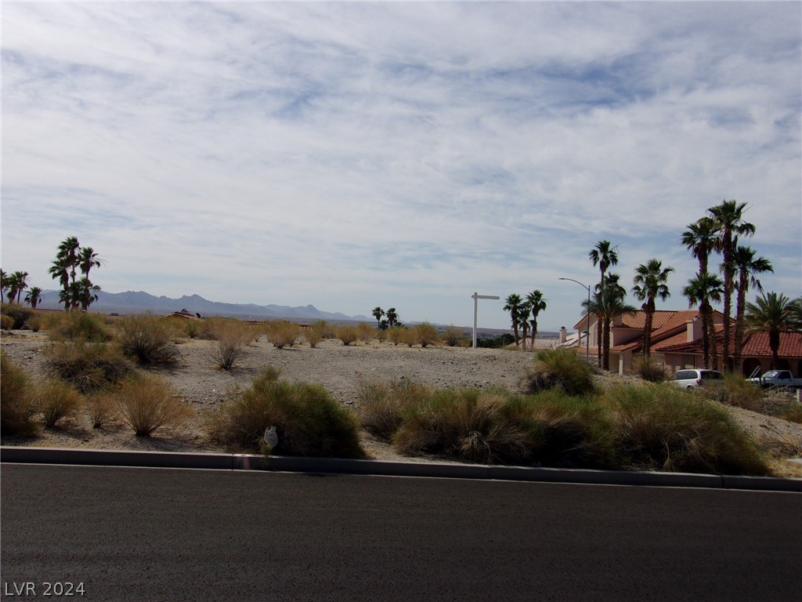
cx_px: 401
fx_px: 788
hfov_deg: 54.0
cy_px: 301
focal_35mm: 34
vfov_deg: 41.8
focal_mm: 6.1
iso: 80
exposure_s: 1/210
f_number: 11.6
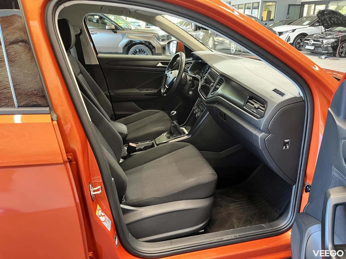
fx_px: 260
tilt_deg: -22.2
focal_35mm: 26
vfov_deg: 53.1
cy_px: 130
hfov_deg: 67.3
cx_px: 173
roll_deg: +1.2
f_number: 1.6
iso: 320
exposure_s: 1/60
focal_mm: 5.1
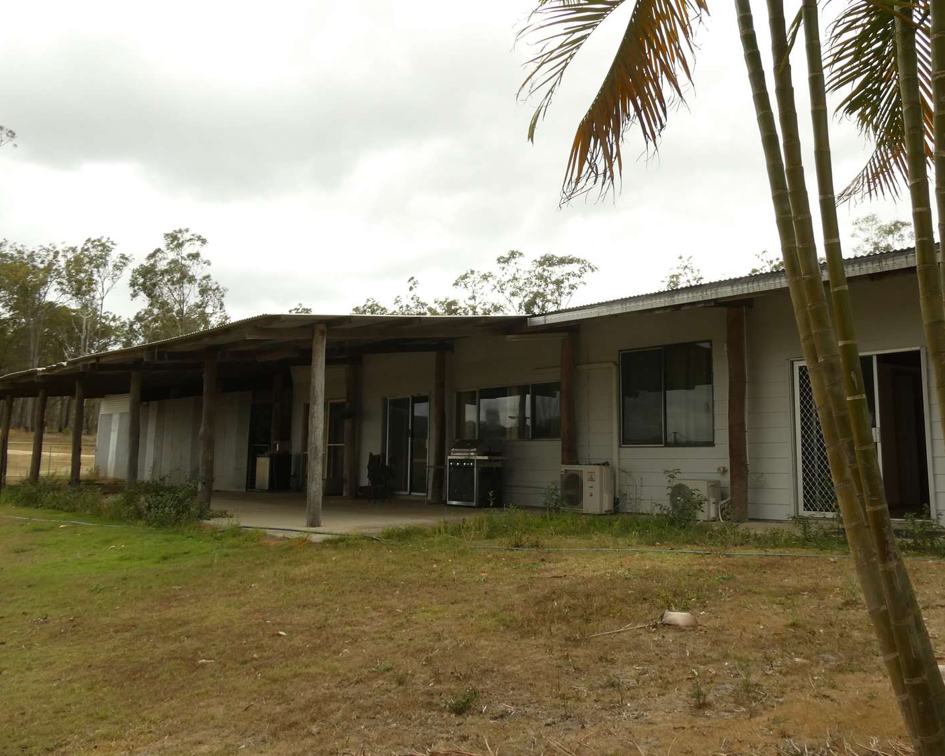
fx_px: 895
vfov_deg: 45.6
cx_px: 536
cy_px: 313
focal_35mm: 32
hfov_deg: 55.5
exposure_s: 1/400
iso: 80
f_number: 3.5
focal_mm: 4.3
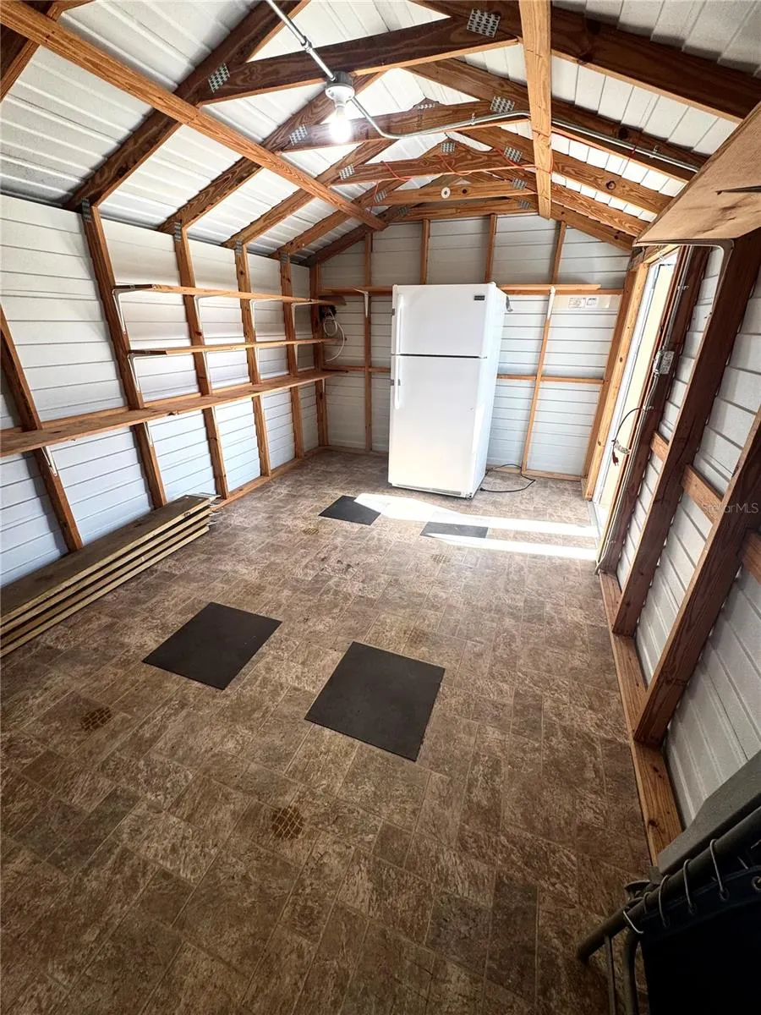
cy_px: 508
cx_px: 380
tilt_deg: -24.1
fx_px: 410
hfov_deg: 85.7
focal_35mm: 14
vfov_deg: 102.1
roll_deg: +0.0
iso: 50
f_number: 2.2
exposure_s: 1/99
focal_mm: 2.22
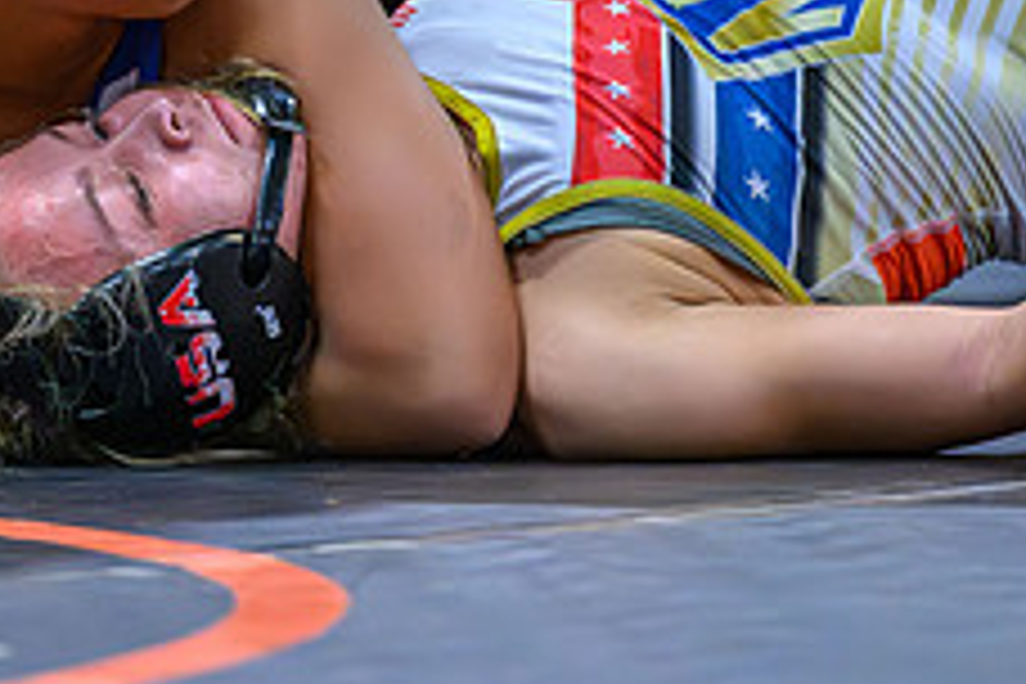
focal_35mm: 651
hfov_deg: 3.2
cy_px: 283
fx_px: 18552
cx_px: 209
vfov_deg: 2.1
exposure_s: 1/800
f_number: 2.8
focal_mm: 200
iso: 20000
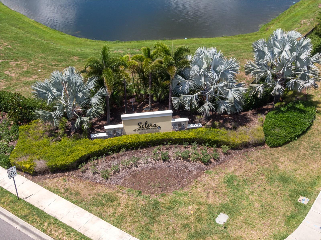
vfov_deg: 31.5
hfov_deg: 41.3
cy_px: 120
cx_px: 160
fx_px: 426
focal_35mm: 46
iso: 100
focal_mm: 8.23
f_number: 3.7
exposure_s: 1/1000
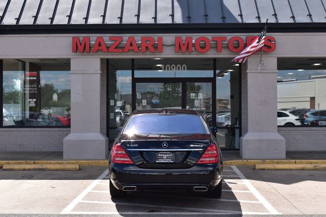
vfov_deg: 25.0
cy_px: 108
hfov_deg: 36.9
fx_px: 489
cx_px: 163
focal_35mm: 54
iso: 400
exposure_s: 1/400
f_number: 11
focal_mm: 36
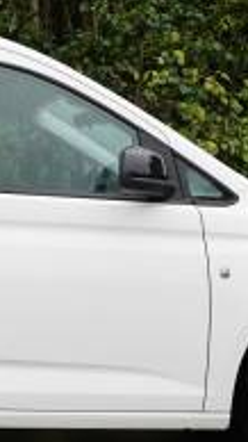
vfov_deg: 19.6
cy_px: 171
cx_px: -75
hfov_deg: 10.8
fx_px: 1276
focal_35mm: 109
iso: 200
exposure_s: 1/160
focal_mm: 31.6
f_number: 4
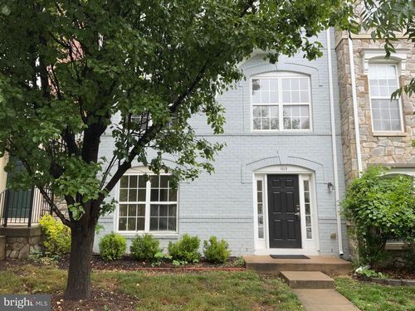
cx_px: 208
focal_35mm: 29
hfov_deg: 61.7
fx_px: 348
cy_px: 156
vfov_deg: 48.2
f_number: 1.8
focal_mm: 3
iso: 16
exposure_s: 1/188
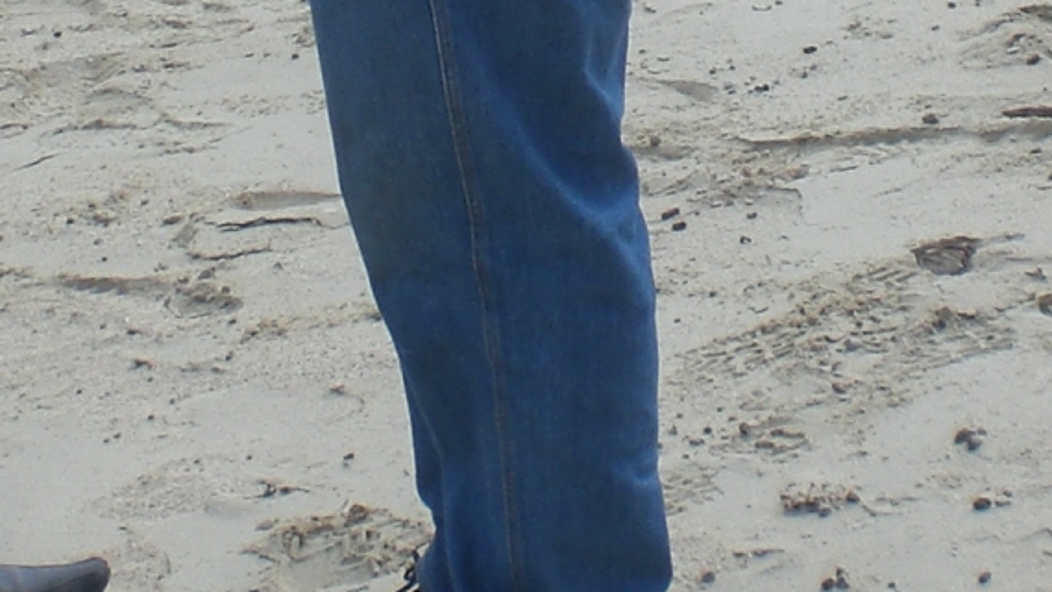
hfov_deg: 14.4
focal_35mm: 149
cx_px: 784
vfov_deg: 8.0
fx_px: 4156
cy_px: -253
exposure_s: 1/640
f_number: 4.4
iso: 50
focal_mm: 6.3
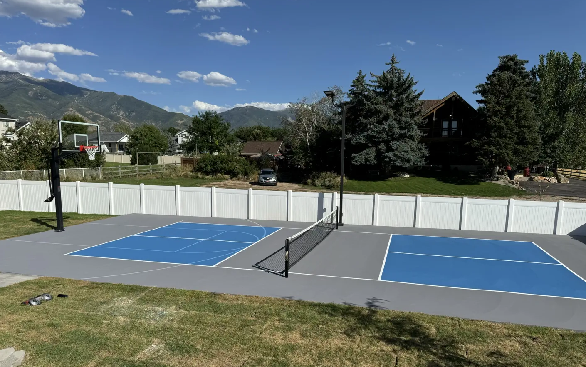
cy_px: 220
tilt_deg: -8.5
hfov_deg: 70.4
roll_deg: +0.1
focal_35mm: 26
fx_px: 415
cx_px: 296
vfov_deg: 47.3
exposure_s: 1/7937
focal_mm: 6.76
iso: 80
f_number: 1.78
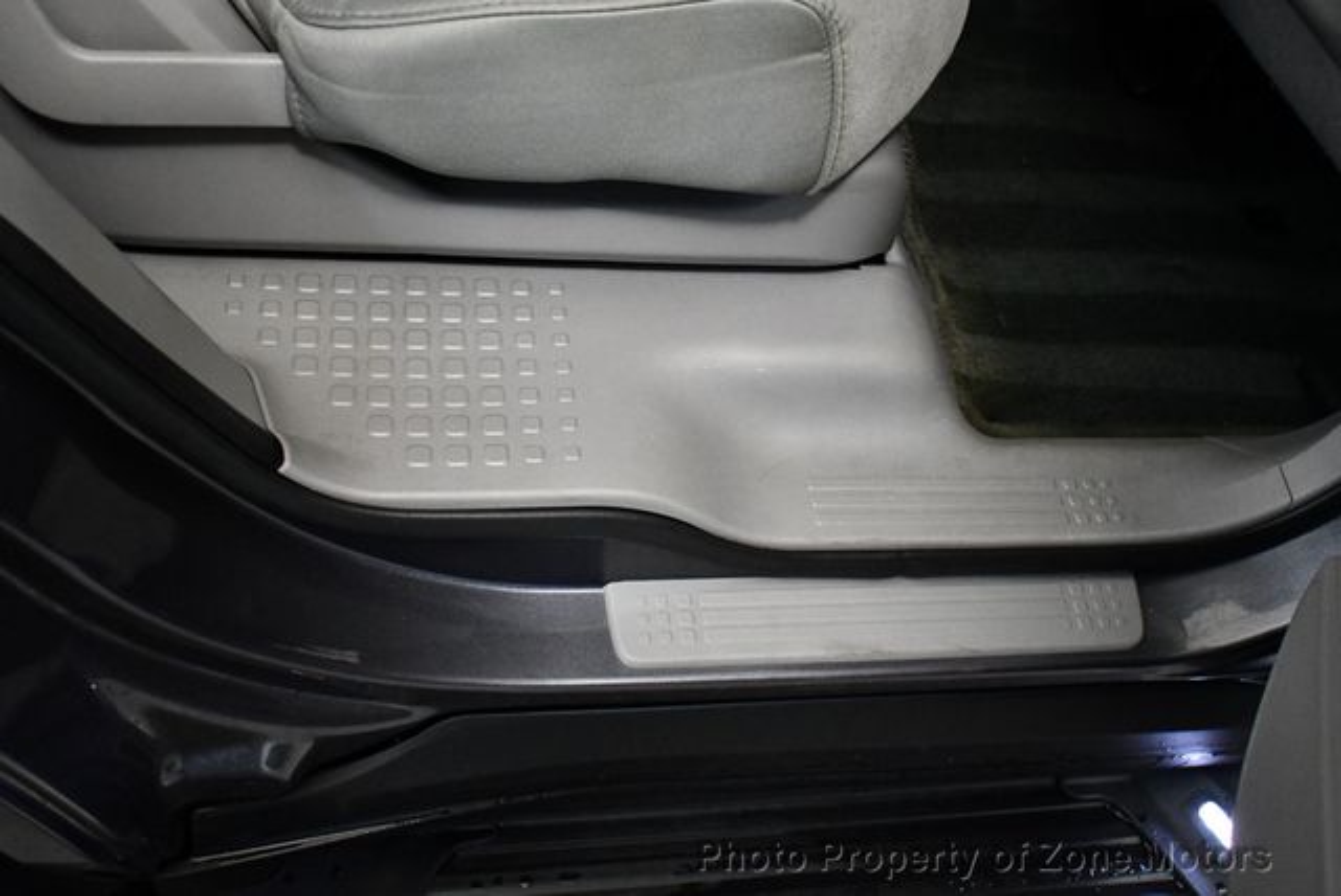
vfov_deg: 33.5
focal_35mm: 40
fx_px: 1491
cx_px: 670
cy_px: 448
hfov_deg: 48.4
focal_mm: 20
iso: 3200
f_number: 3.5
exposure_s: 1/125
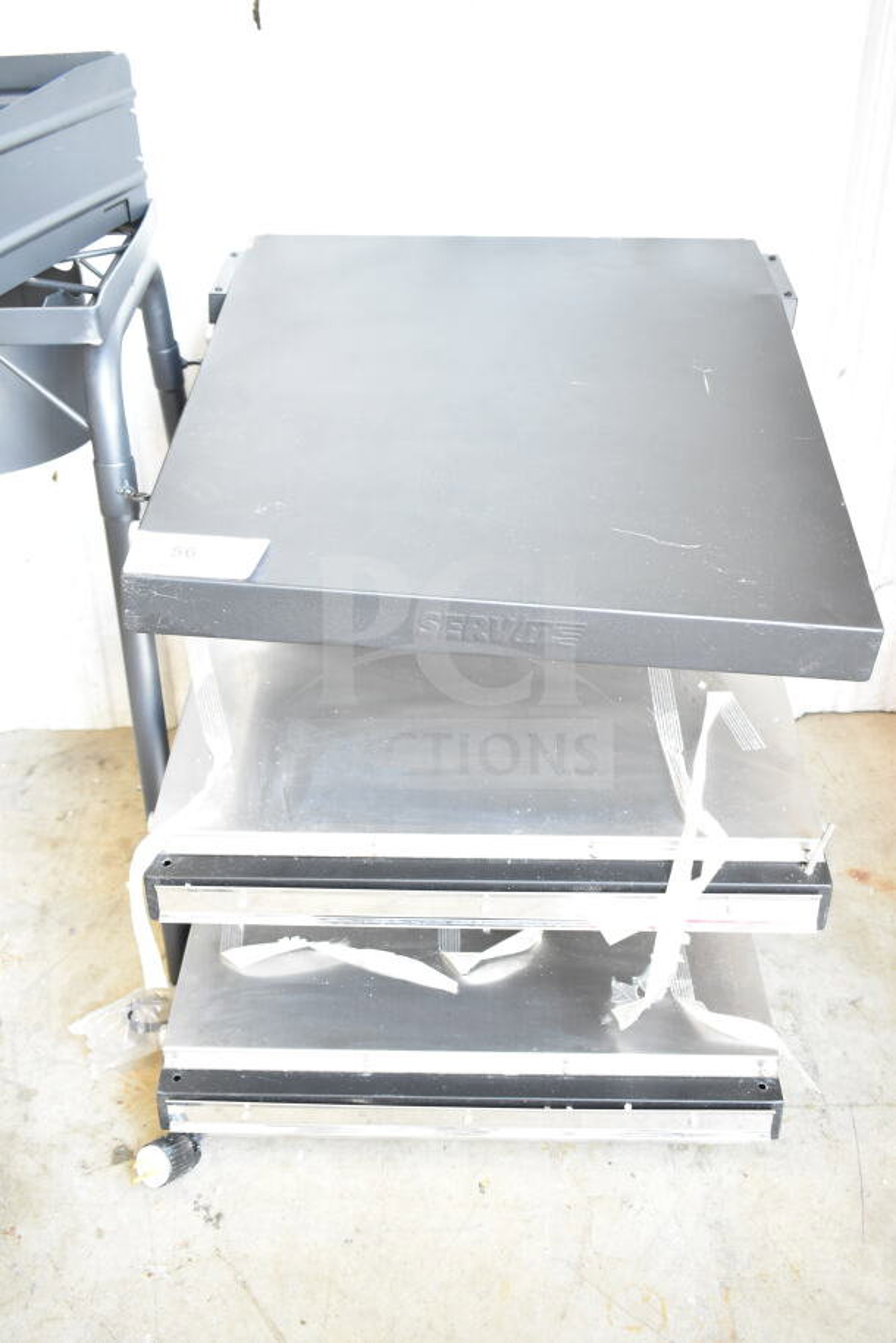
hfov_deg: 40.0
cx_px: 448
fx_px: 1231
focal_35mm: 33
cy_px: 672
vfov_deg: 57.2
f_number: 3.8
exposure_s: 1/40
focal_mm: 22
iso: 1600
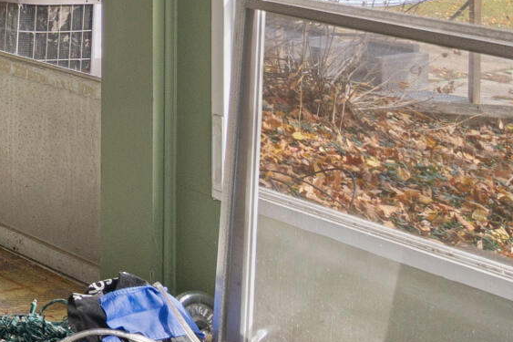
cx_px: -373
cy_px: -230
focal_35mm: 160
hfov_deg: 11.9
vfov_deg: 8.3
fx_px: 2279
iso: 320
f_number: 9
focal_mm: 30
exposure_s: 1/30
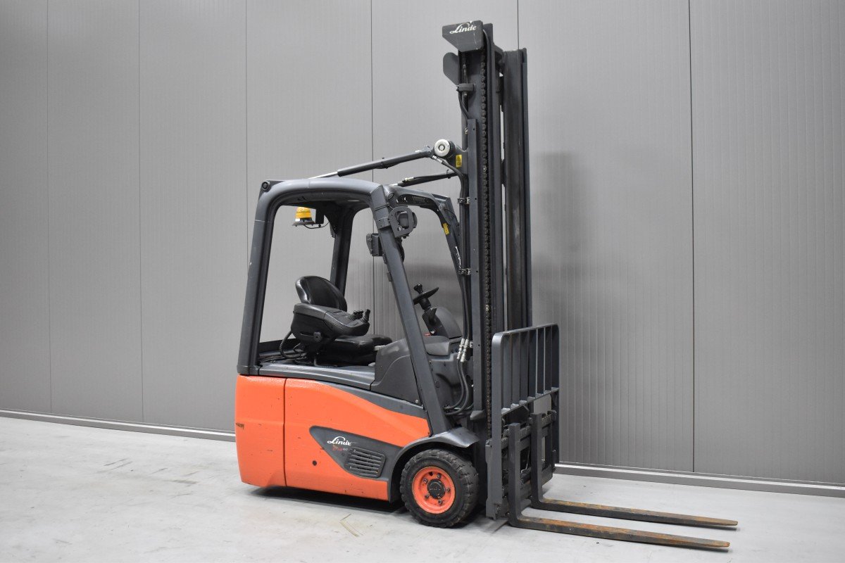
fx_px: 810
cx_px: 422
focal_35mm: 34
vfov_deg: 38.4
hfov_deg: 55.1
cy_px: 282
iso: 1600
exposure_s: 1/50
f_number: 4
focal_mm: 23
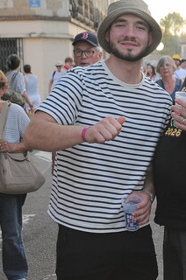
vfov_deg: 22.4
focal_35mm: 90
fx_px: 704
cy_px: 200
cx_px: 255
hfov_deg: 14.3
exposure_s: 1/125
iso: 200
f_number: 3
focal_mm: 21
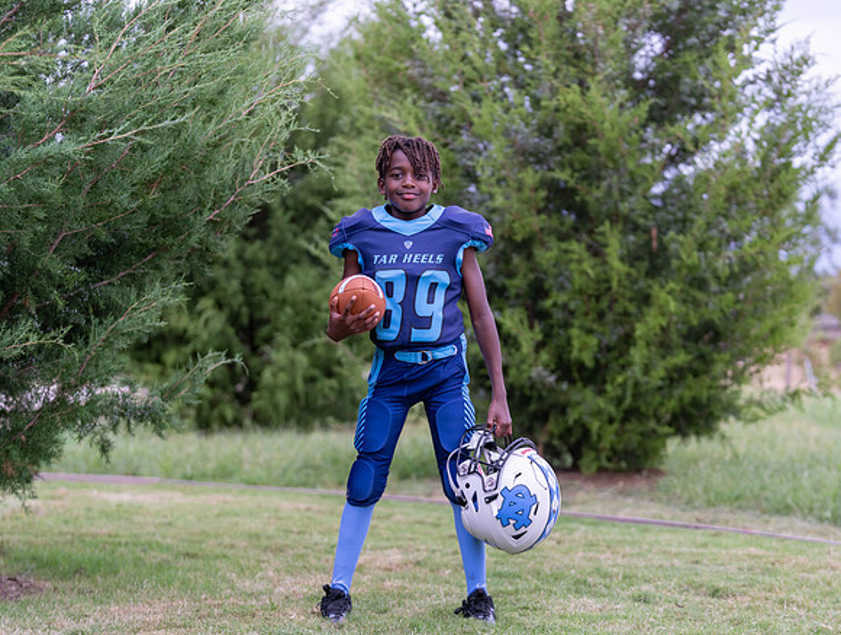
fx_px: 2111
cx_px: 431
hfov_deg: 22.5
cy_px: 325
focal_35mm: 87
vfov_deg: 17.1
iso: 500
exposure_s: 1/320
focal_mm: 76
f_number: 2.8
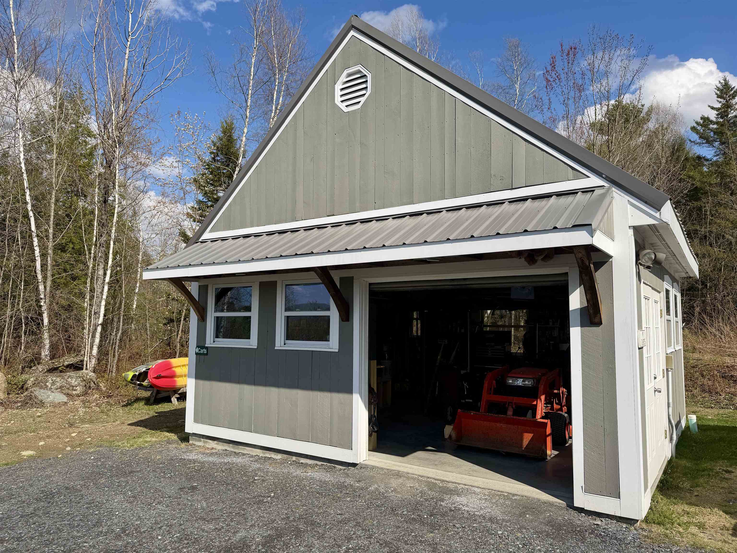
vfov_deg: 56.8
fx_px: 511
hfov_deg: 71.6
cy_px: 276
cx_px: 368
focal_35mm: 24
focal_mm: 6.76
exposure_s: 1/4673
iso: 80
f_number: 1.78
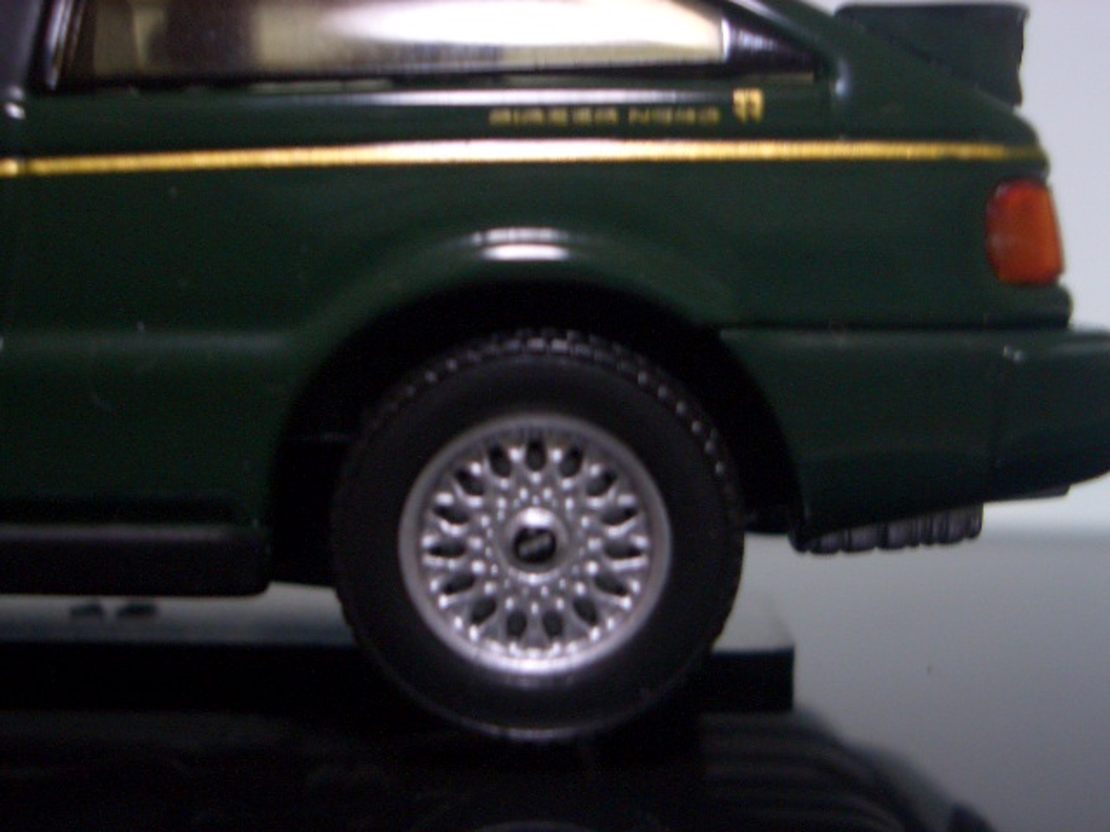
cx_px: 555
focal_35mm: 49
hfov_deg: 38.9
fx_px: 1571
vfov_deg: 29.7
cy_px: 416
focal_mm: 8.2
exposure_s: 1/8
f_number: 3.1
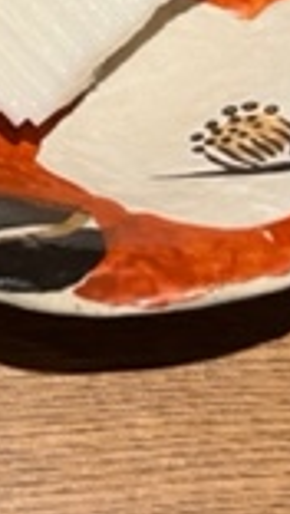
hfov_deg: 9.5
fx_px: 1582
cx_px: -359
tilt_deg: -66.0
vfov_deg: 17.5
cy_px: -119
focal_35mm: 116
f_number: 1.6
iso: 80
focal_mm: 5.1
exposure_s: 1/60
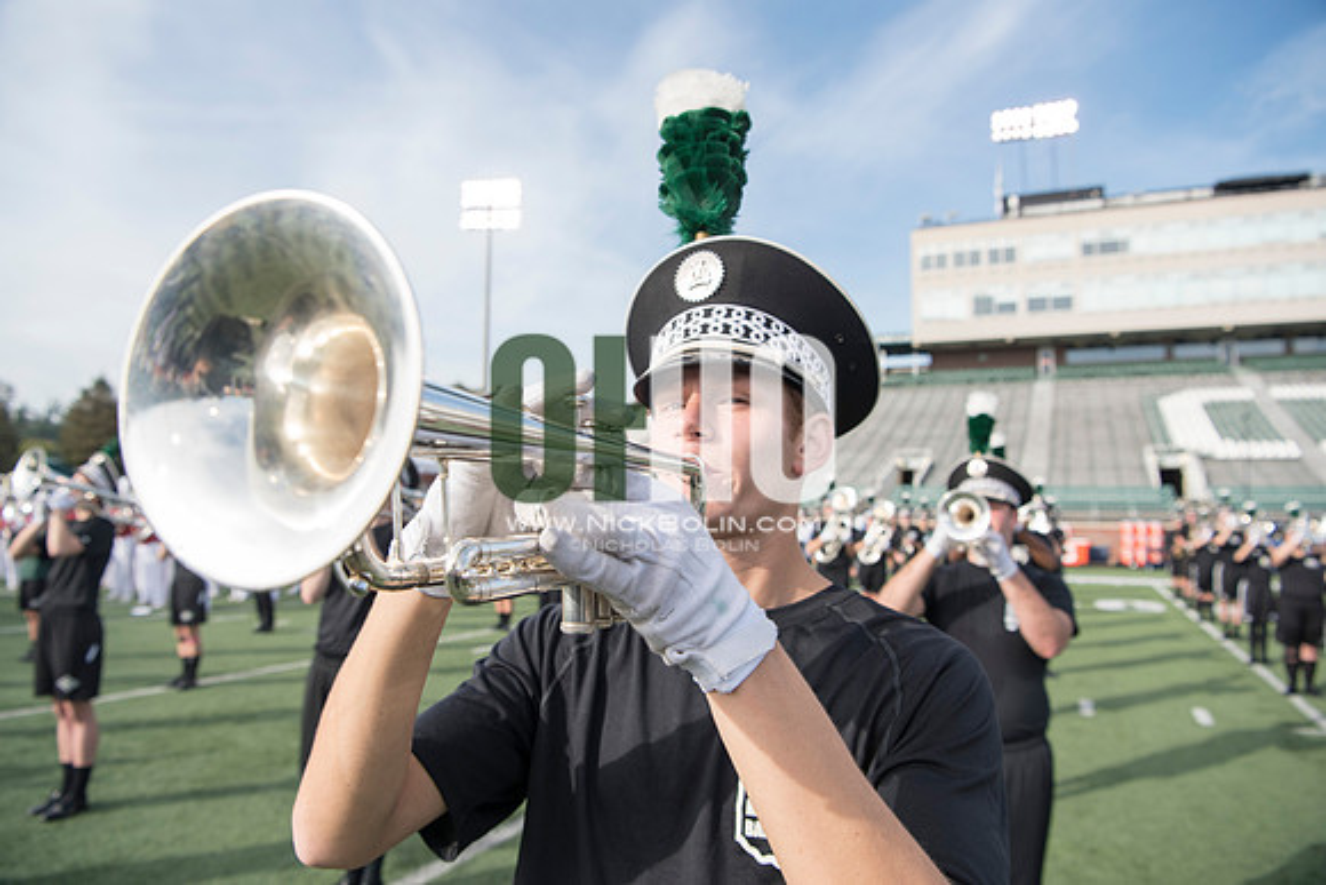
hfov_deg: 73.7
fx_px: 884
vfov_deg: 53.2
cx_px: 663
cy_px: 442
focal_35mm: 24
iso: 250
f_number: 5
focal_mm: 24
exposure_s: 1/800
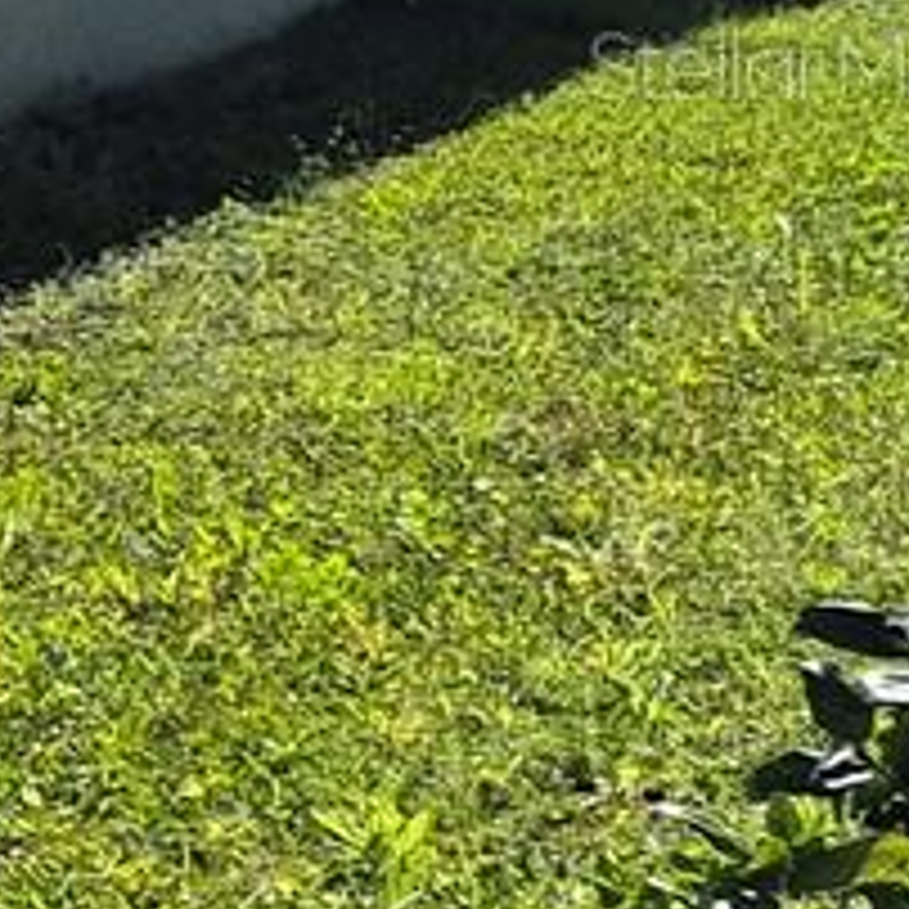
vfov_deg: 10.8
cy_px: 63
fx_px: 4783
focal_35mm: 161
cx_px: -2588
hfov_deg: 7.8
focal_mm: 5.4
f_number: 1.8
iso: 25
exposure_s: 1/2056
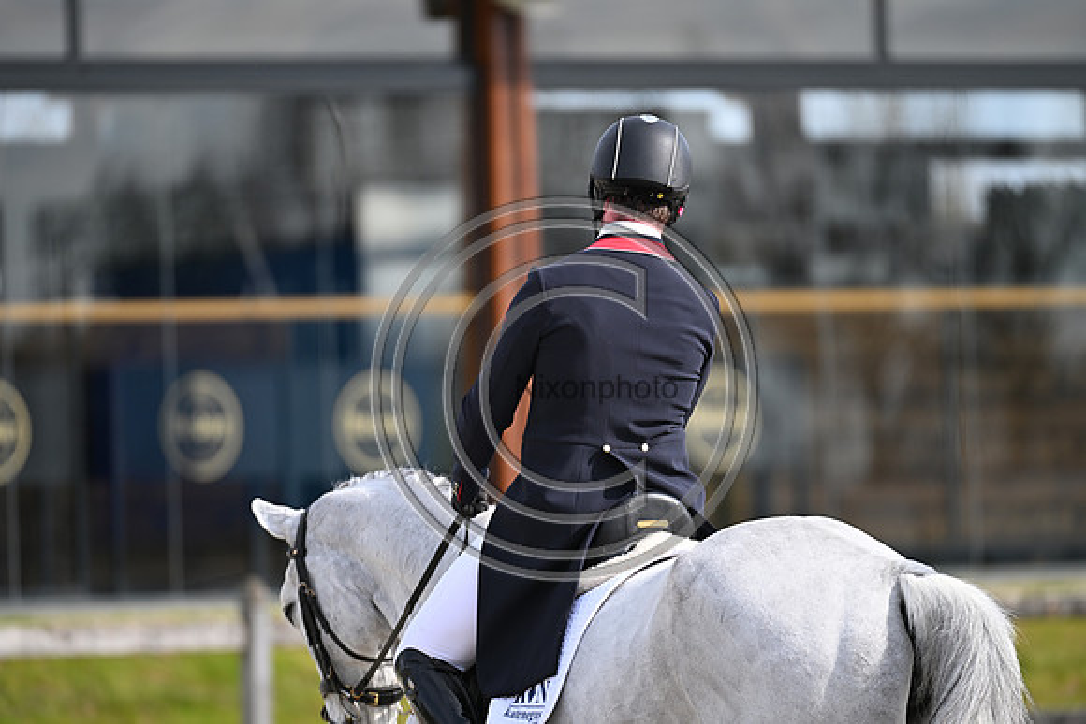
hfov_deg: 5.2
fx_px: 12069
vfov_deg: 3.4
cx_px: 543
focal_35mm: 400
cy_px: 362
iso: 320
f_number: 4.5
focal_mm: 400
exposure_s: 1/1250
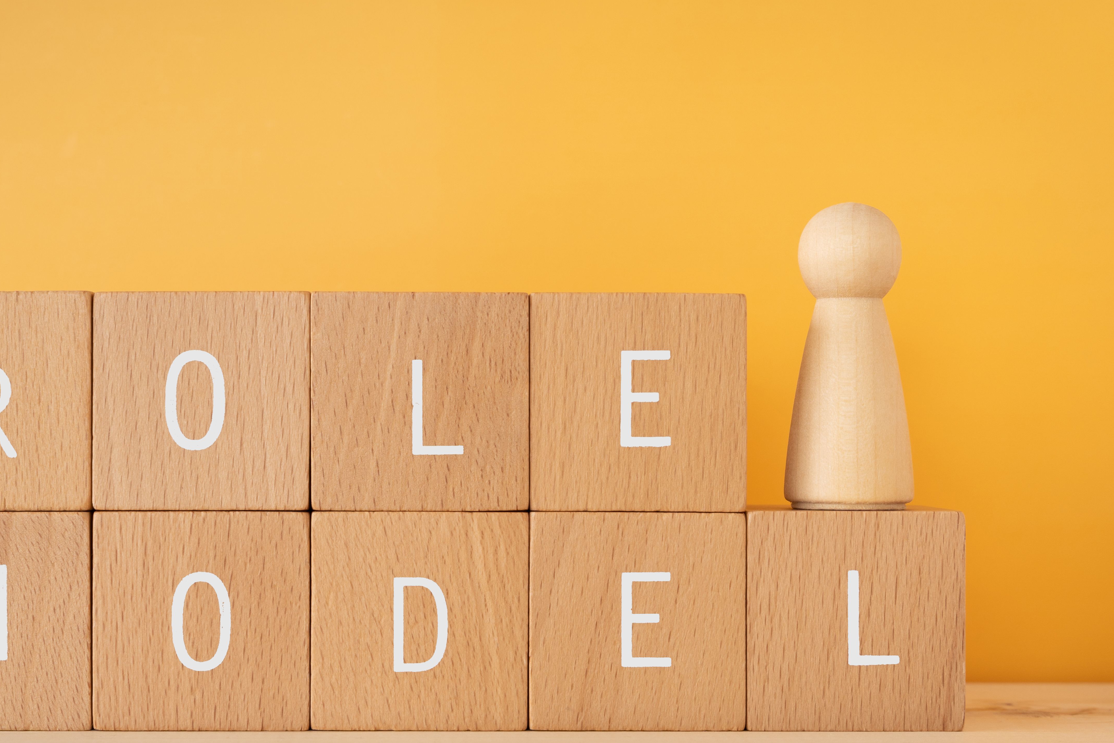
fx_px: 2294
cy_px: 450
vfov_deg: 18.4
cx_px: 426
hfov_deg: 27.2
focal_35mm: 74
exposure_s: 1/10
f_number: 8
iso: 100
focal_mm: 53.1
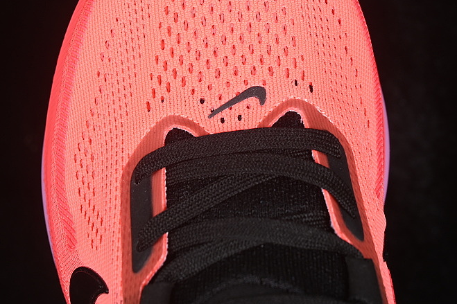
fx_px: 1561
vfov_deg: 11.1
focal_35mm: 123
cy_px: 117
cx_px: 236
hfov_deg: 16.7
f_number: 7.1
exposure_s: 1/60
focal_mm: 50
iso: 160
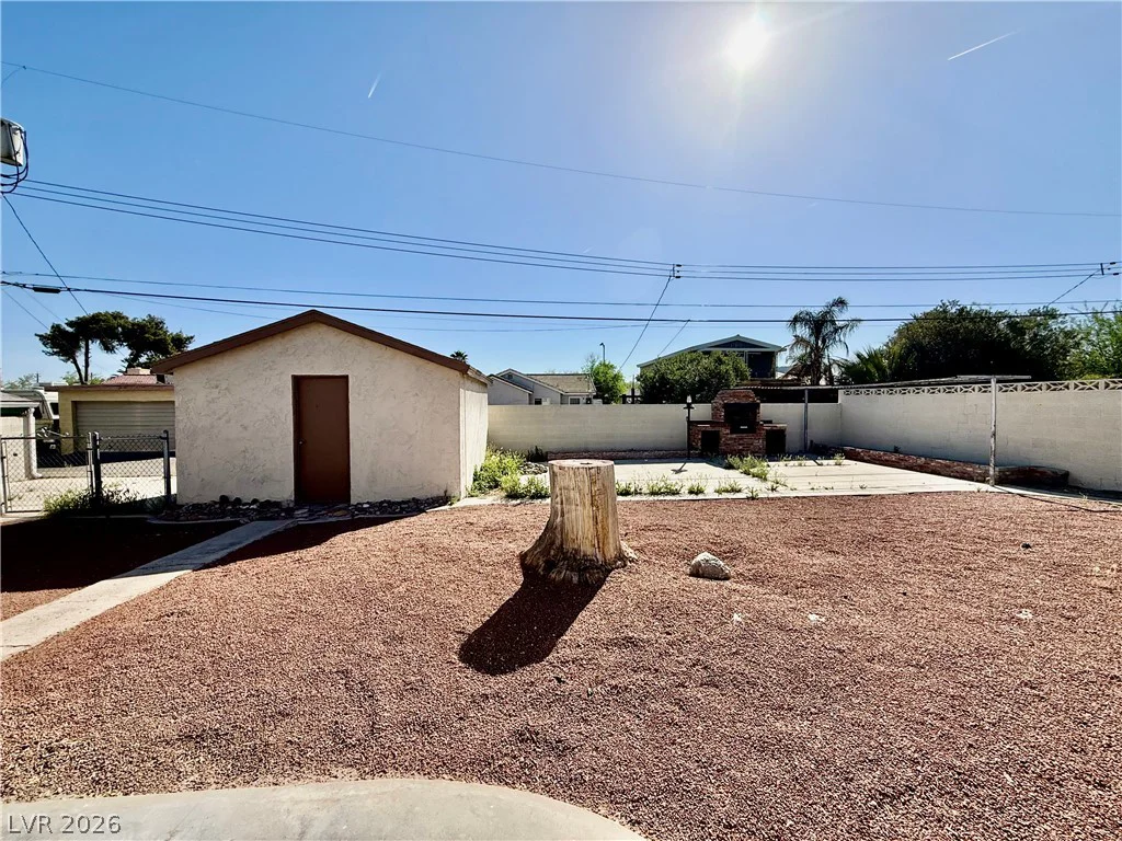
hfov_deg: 102.1
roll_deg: +1.4
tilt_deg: -2.6
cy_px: 420
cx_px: 561
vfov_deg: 85.7
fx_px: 454
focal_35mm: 14
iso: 50
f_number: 2.2
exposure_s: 1/3460
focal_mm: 2.22
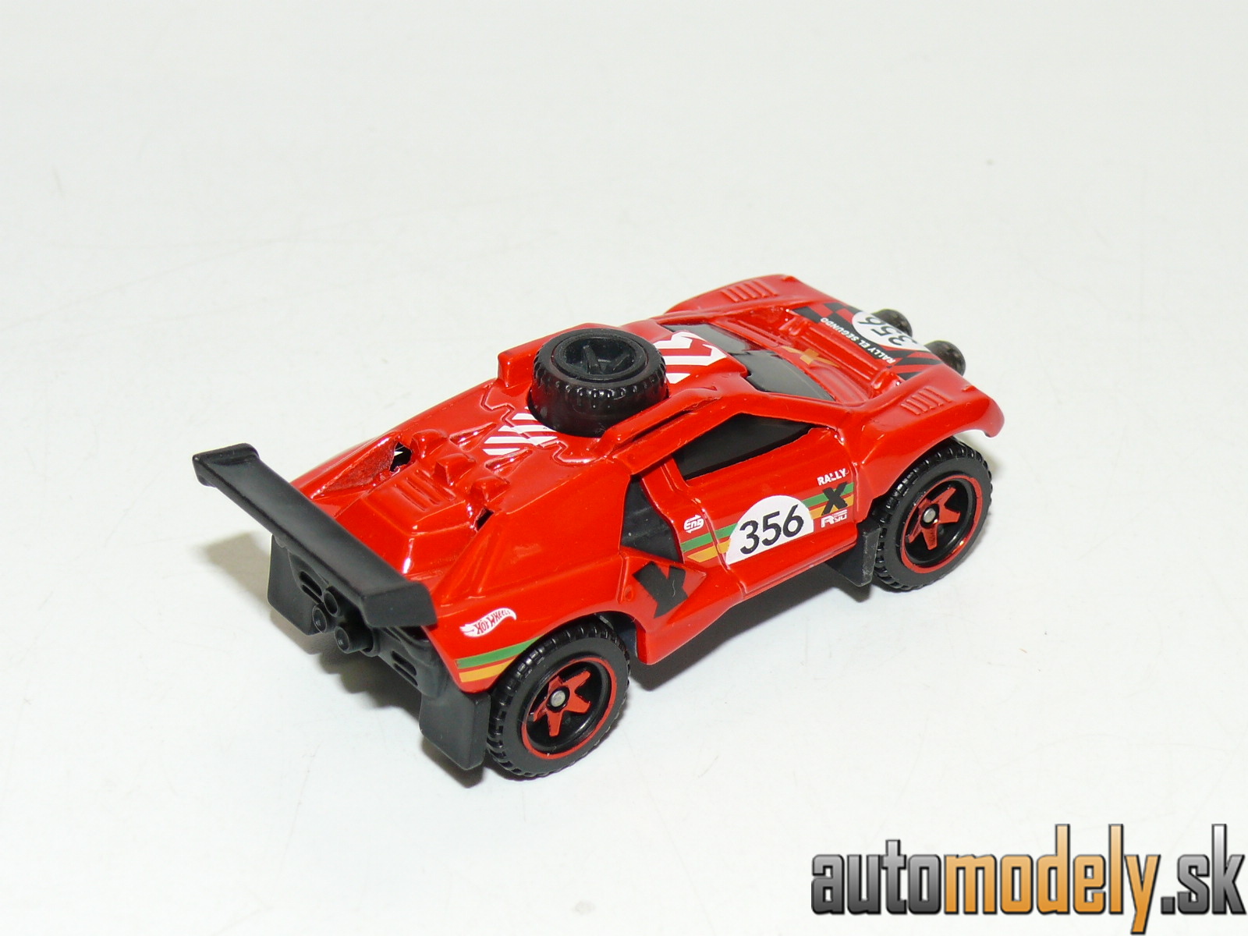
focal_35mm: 82
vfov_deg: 18.0
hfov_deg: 23.8
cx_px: 624
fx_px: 2956
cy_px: 468
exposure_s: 1/30
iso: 100
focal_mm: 12.1
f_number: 4
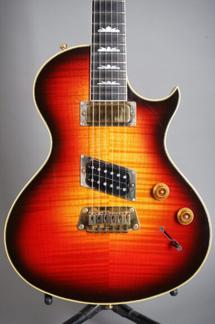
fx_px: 601
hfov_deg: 20.3
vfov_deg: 30.1
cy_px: 162
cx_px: 108
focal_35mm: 67
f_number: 8
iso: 160
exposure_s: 1/125
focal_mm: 67
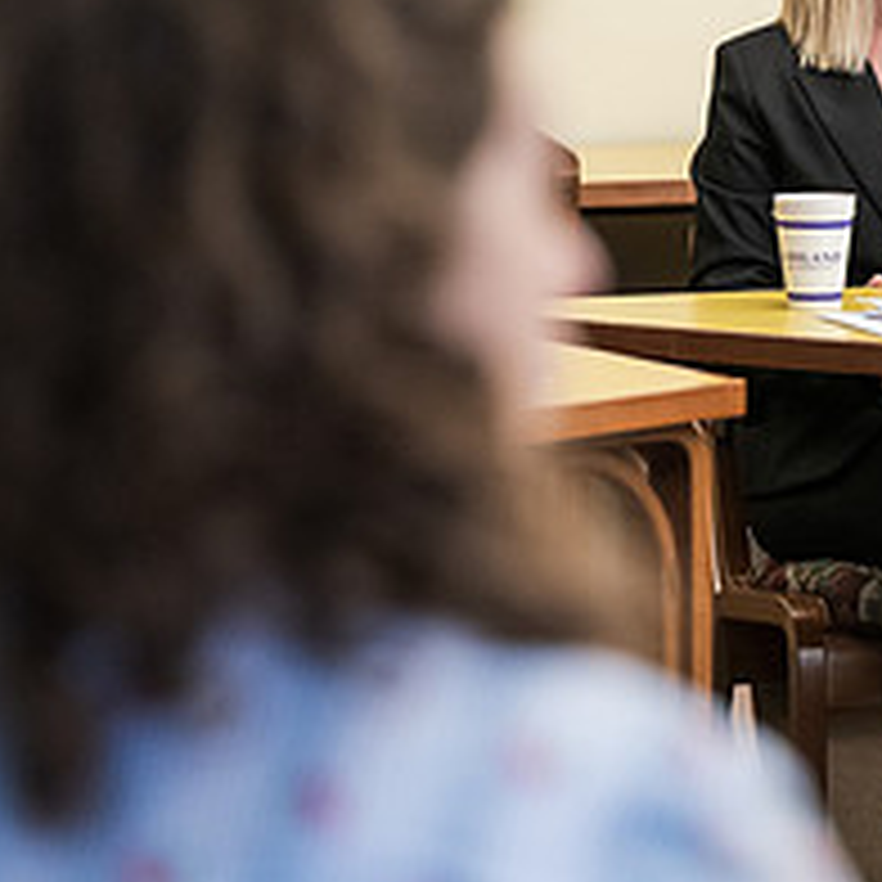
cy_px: 349
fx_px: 6745
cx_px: 778
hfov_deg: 7.5
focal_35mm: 234
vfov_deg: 7.5
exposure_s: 1/200
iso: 1600
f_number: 2.8
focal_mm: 93
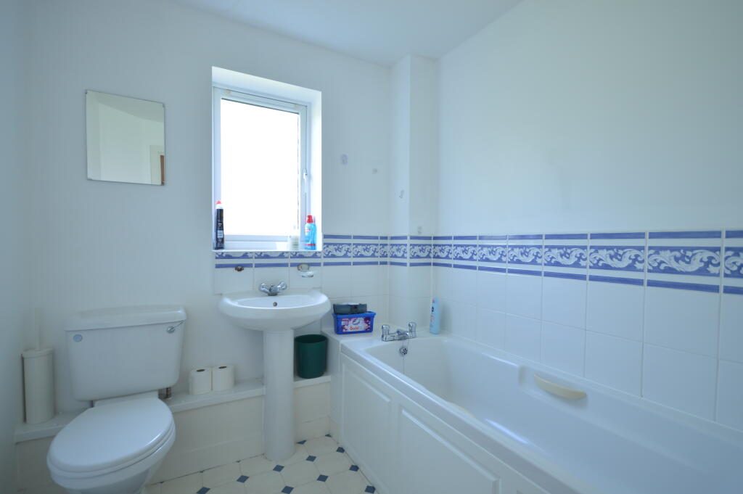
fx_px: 340
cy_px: 247
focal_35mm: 16
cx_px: 372
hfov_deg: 95.0
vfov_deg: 72.0
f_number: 4.2
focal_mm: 11
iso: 140
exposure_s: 1/15
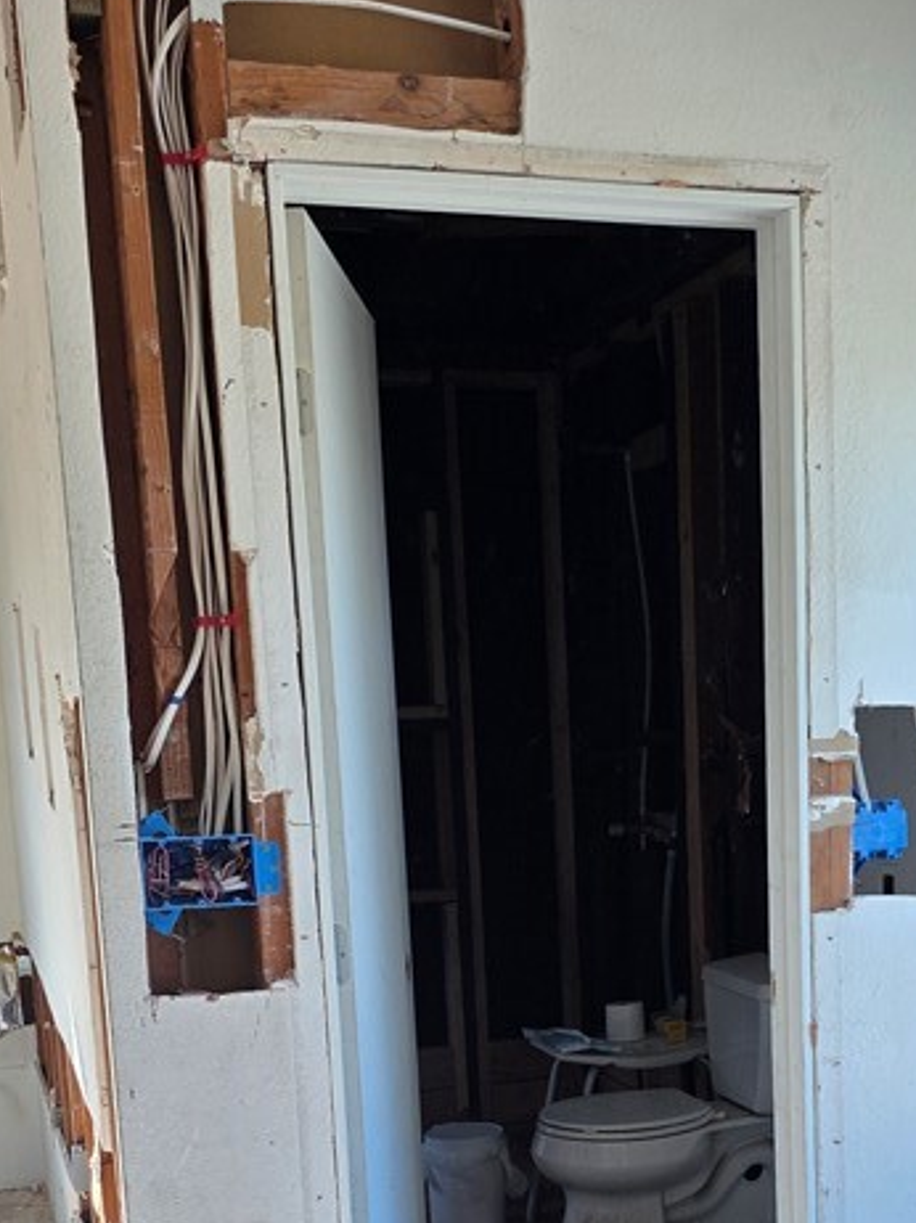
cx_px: 612
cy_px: 1022
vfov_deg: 35.9
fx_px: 1801
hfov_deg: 28.3
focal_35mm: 51
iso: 50
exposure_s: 1/180
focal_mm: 6.3
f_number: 1.7
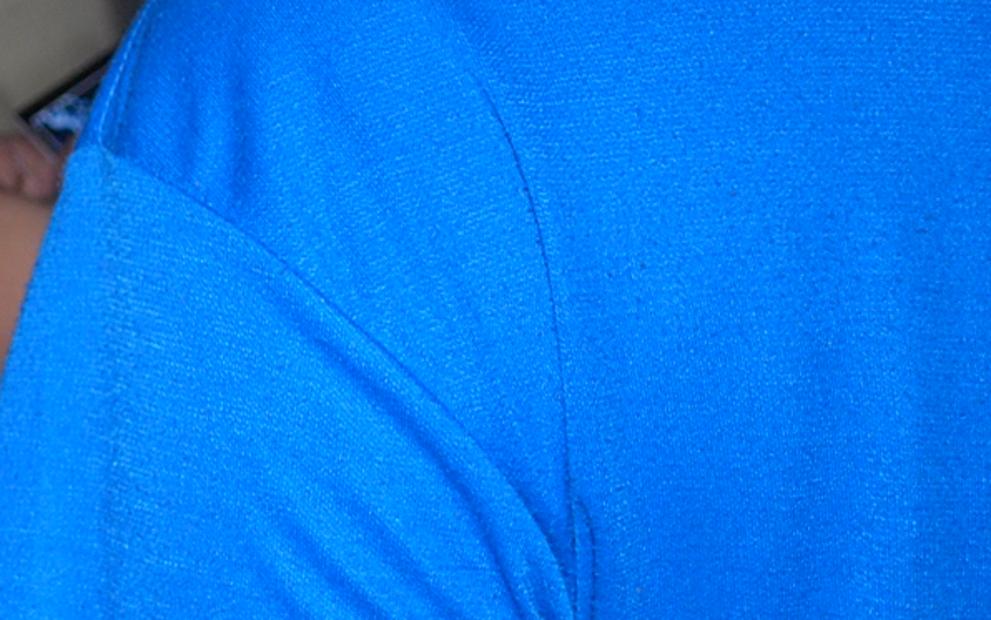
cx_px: -592
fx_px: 4296
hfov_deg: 12.4
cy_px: 196
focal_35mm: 159
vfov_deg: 8.3
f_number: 4.8
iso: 400
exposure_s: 1/40
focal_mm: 32
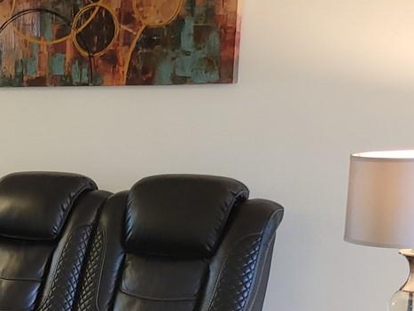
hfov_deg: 20.0
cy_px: 355
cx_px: -141
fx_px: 1065
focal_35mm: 89
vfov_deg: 16.1
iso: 100
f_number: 1.8
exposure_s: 1/24
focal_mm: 5.4
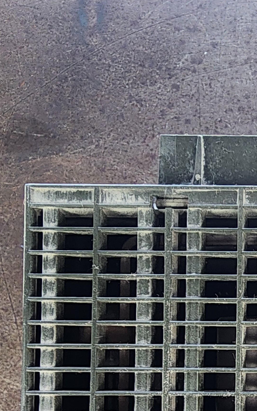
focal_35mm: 32
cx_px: 396
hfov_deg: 26.7
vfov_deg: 55.0
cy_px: 336
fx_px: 358
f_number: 2.2
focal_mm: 2.2
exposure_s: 1/60
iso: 160
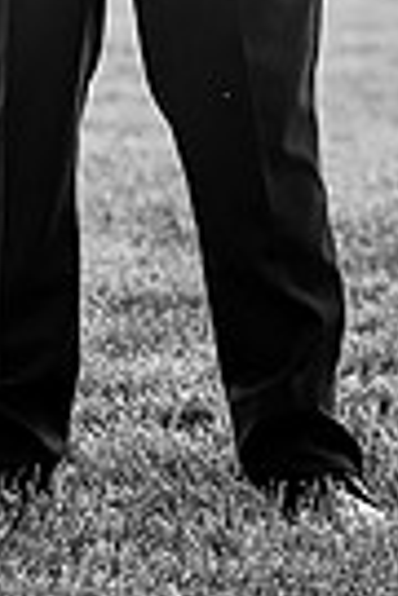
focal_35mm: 599
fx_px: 9933
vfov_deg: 3.4
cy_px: -384
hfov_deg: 2.3
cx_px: 124
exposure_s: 1/640
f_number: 5.6
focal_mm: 180
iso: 400
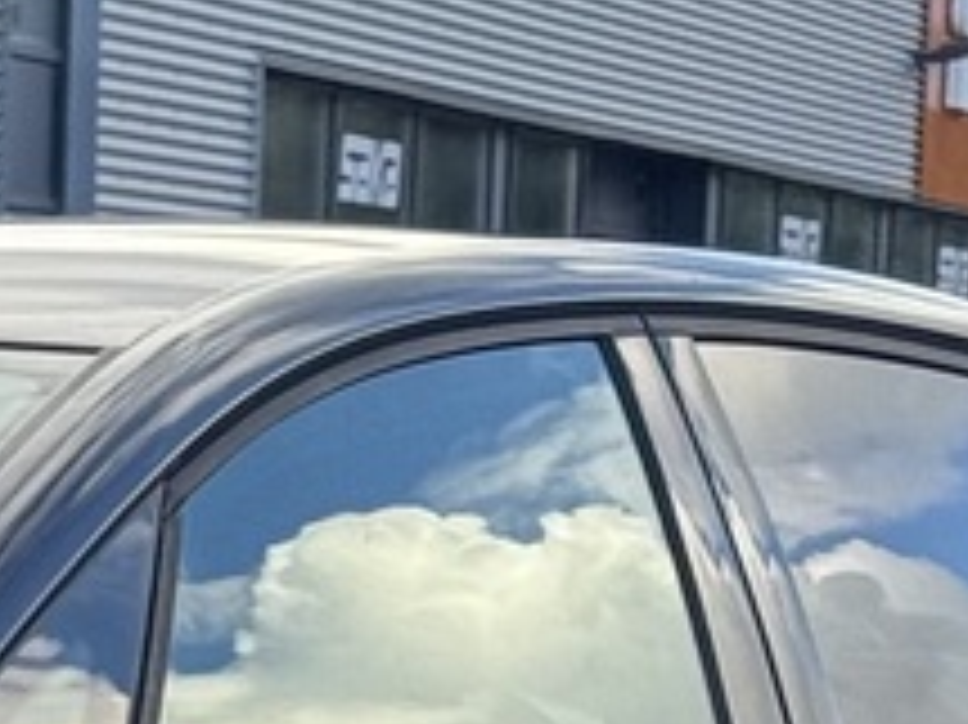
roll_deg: +0.1
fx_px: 8971
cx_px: -1013
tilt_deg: -9.3
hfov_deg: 6.0
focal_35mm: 321
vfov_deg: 4.5
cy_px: 2010
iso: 64
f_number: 1.78
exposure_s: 1/598
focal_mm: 6.76
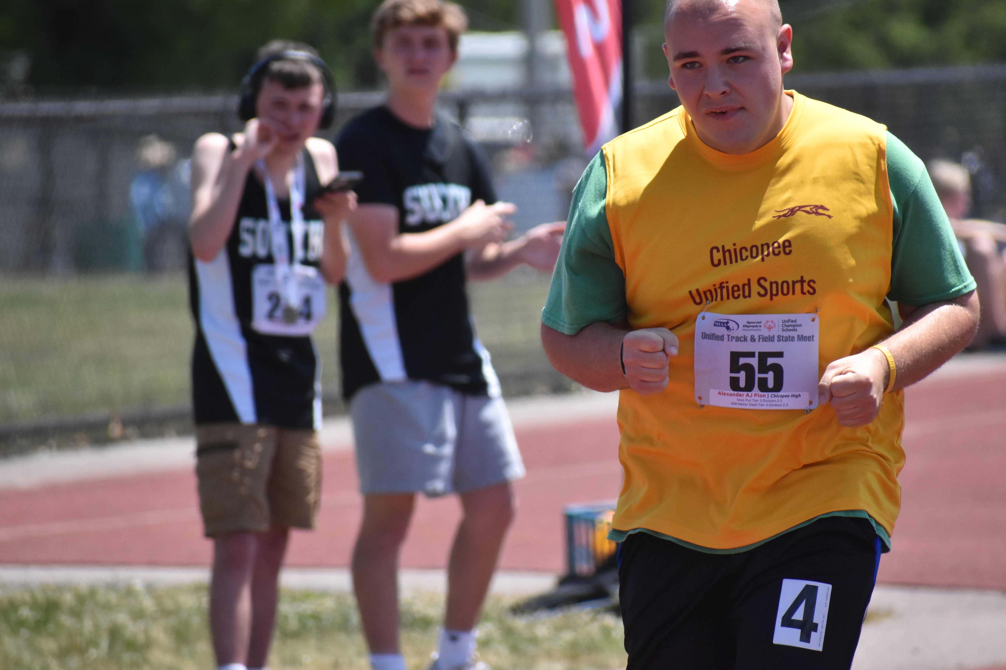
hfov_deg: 4.1
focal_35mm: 507
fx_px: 14167
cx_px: 549
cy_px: 307
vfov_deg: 2.7
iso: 1400
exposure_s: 1/4000
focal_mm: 300
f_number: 6.3
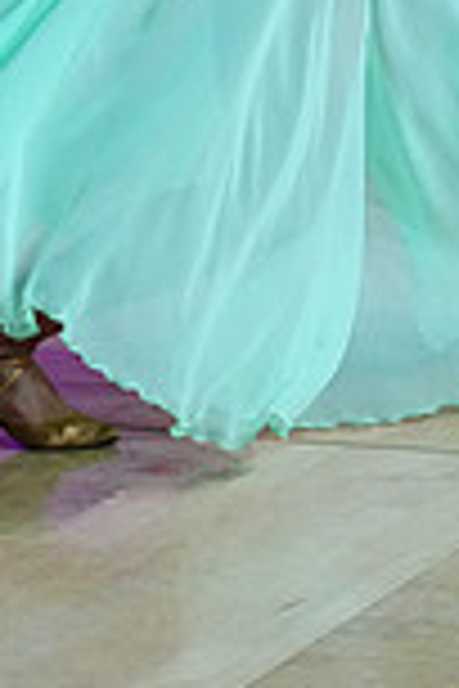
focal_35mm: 266
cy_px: -342
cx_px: 641
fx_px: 5087
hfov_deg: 5.1
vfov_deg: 7.6
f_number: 3.5
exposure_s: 1/320
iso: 2500
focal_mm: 70
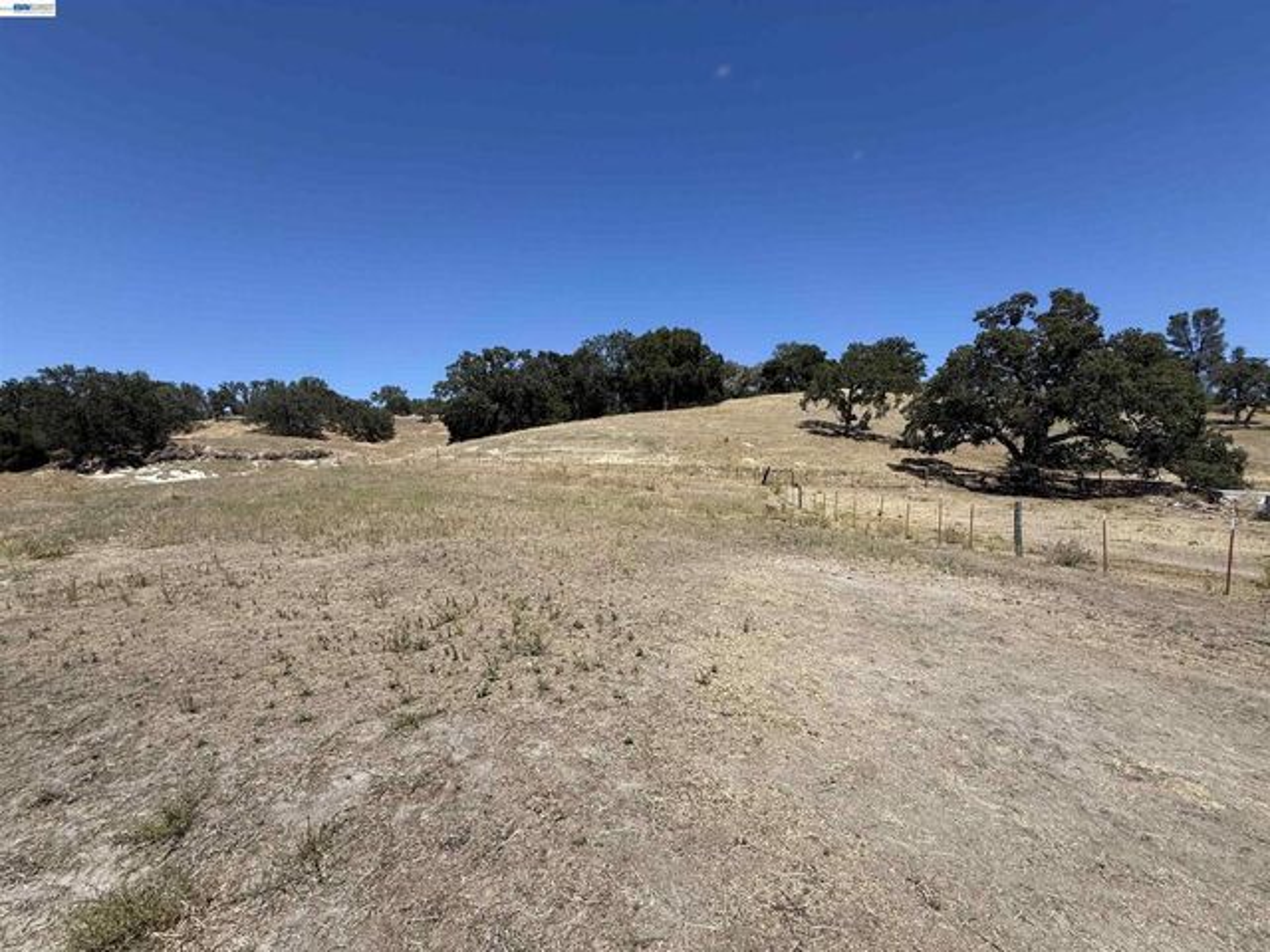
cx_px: 635
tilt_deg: +3.8
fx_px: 514
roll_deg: +2.0
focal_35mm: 14
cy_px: 476
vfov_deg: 85.7
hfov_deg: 102.1
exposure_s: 1/2024
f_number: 2.2
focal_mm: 2.22
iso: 50
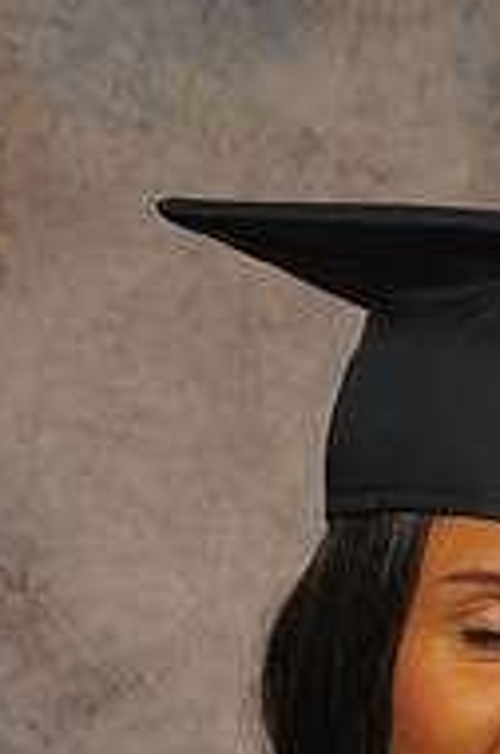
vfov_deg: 6.0
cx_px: 522
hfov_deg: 4.0
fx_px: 7161
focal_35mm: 343
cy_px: 897
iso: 200
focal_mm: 75
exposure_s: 1/60
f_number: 5.6
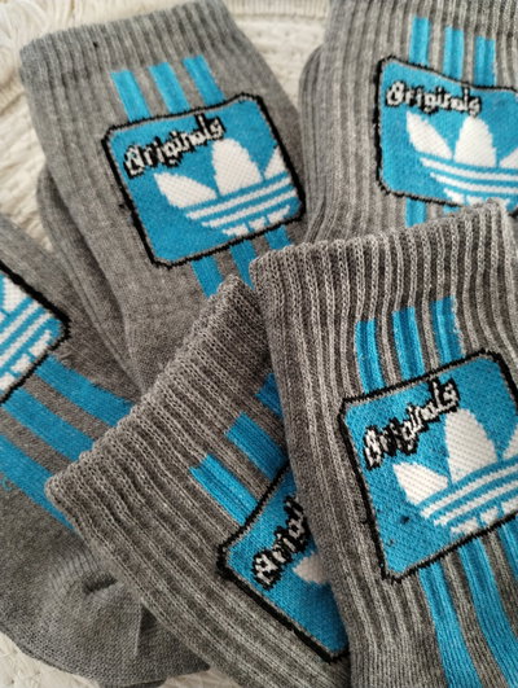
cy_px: 344
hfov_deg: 49.9
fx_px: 557
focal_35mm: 28
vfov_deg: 63.4
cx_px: 259
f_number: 1.8
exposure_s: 1/100
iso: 581
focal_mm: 4.27
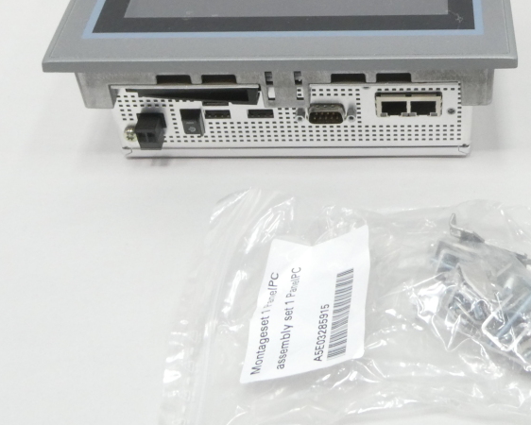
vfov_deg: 24.7
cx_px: 395
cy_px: 45
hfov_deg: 30.9
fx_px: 943
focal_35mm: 60
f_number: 3.3
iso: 250
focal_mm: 4.3
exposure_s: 1/60
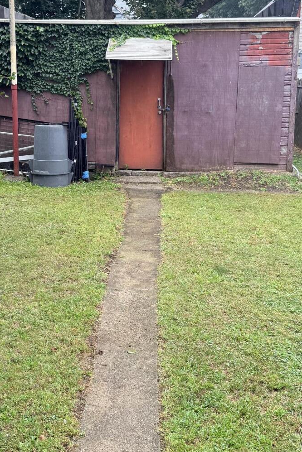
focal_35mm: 50
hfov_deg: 27.0
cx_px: 120
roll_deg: -0.4
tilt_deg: -10.2
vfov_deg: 39.5
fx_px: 629
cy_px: 187
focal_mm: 6.76
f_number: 1.78
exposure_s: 1/276
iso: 100
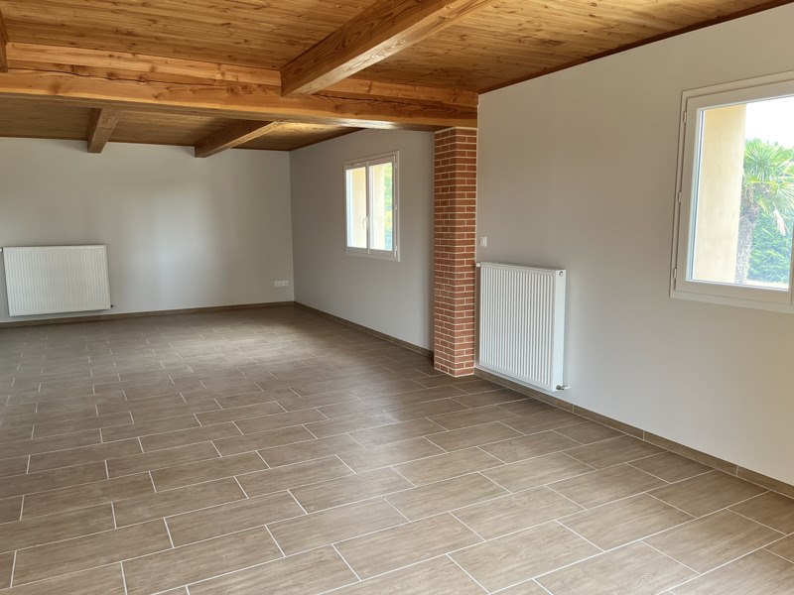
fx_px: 596
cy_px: 298
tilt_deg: -7.9
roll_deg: +0.2
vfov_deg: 53.1
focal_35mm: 26
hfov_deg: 67.3
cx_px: 397
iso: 125
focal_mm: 5.1
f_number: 1.6
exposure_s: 1/121
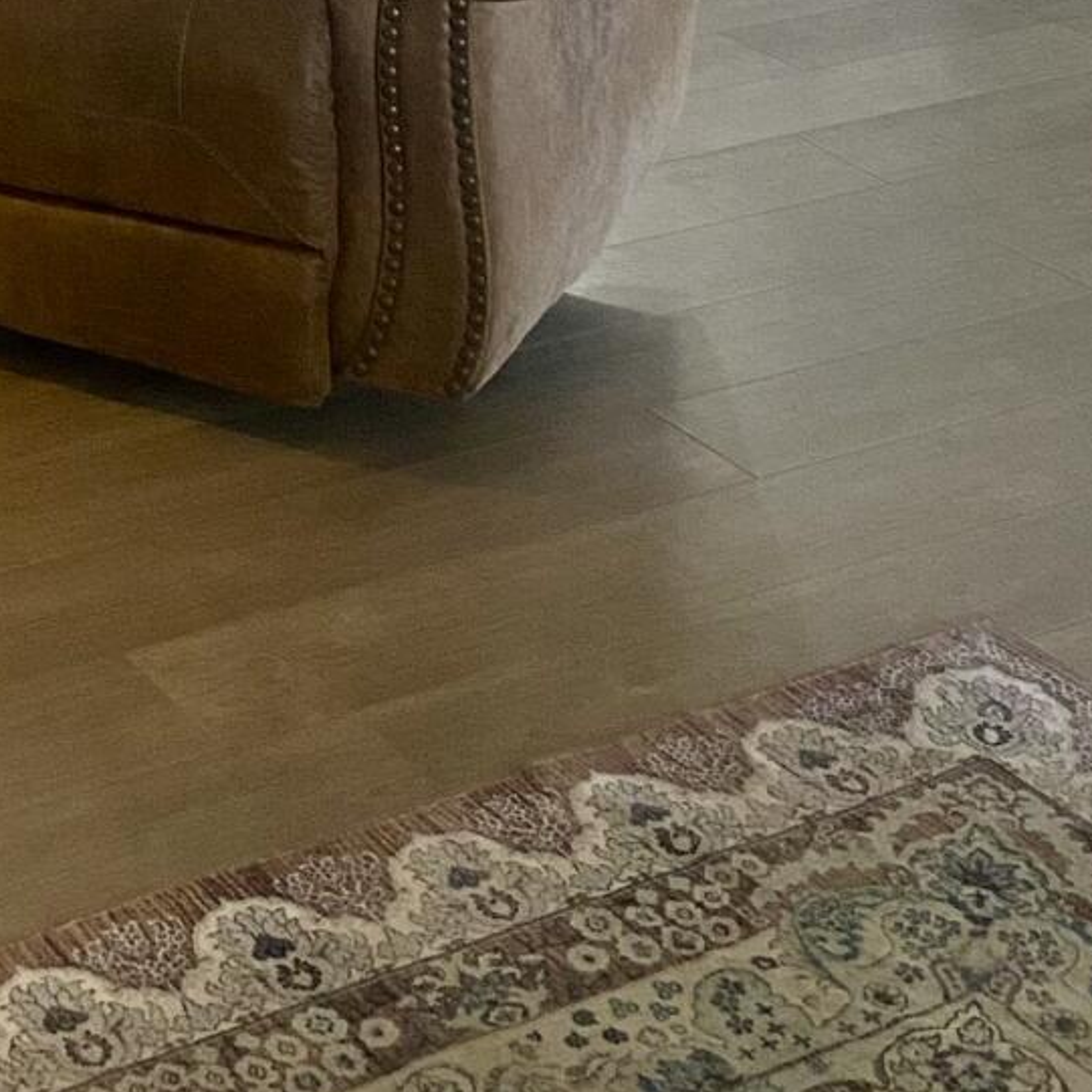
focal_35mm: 85
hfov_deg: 19.6
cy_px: -482
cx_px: -77
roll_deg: -0.6
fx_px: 3034
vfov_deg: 18.4
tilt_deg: -9.4
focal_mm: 4.25
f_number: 1.8
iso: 320
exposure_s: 1/60
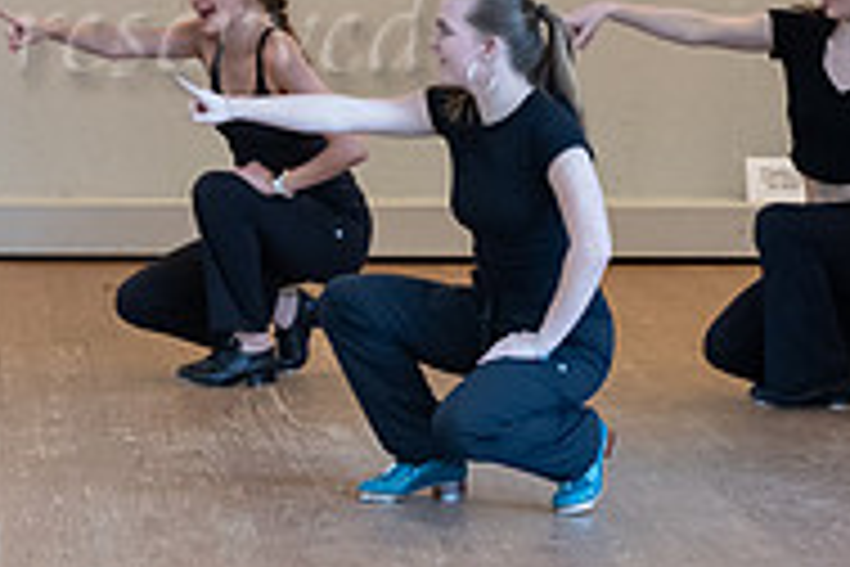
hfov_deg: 10.2
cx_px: -112
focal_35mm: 200
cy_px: 90
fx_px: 4722
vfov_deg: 6.9
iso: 1600
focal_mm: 55
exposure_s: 1/200
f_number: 2.8
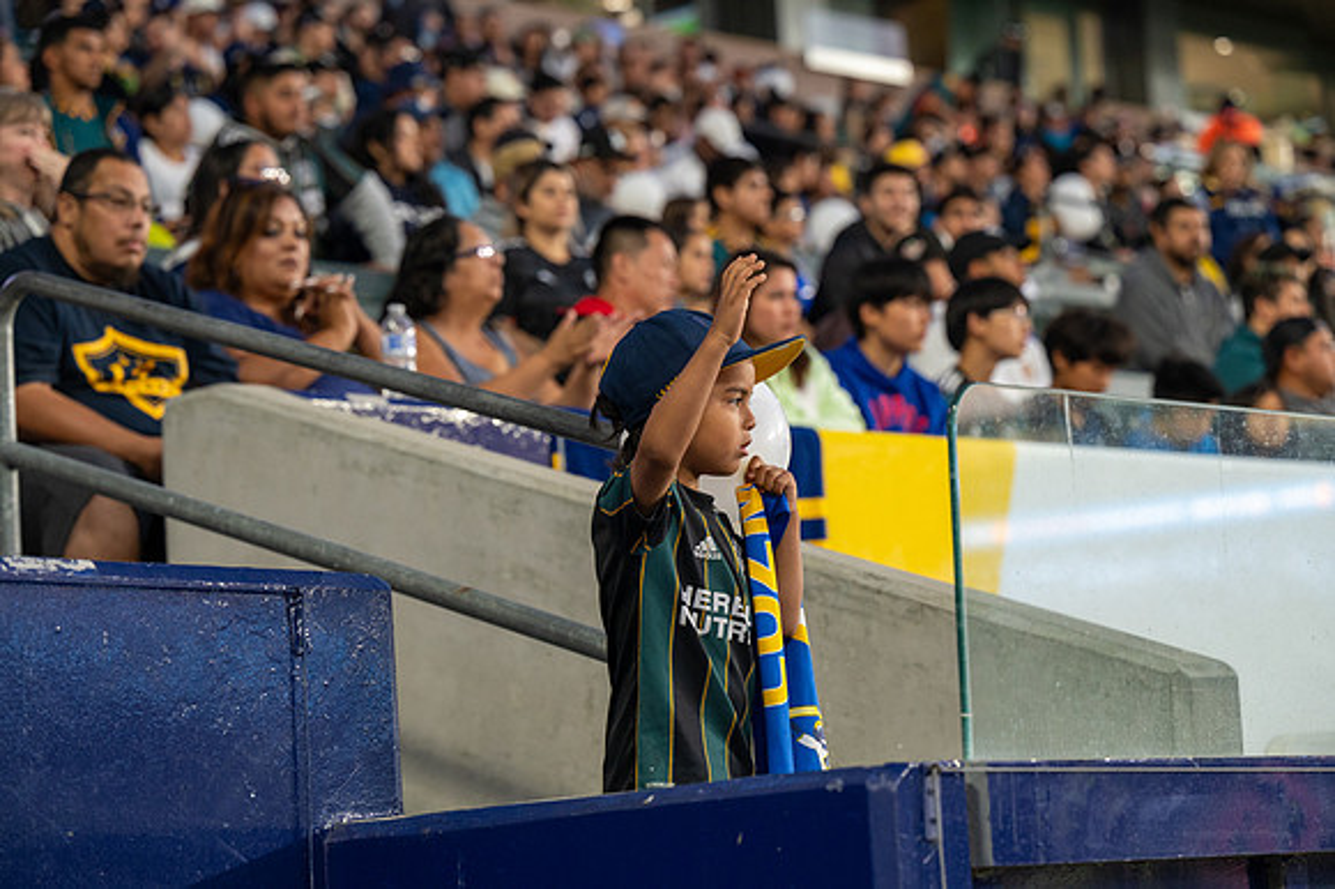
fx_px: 3373
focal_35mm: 91
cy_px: 444
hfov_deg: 22.4
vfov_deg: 15.0
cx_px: 668
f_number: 3.5
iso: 2500
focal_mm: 91
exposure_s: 1/320
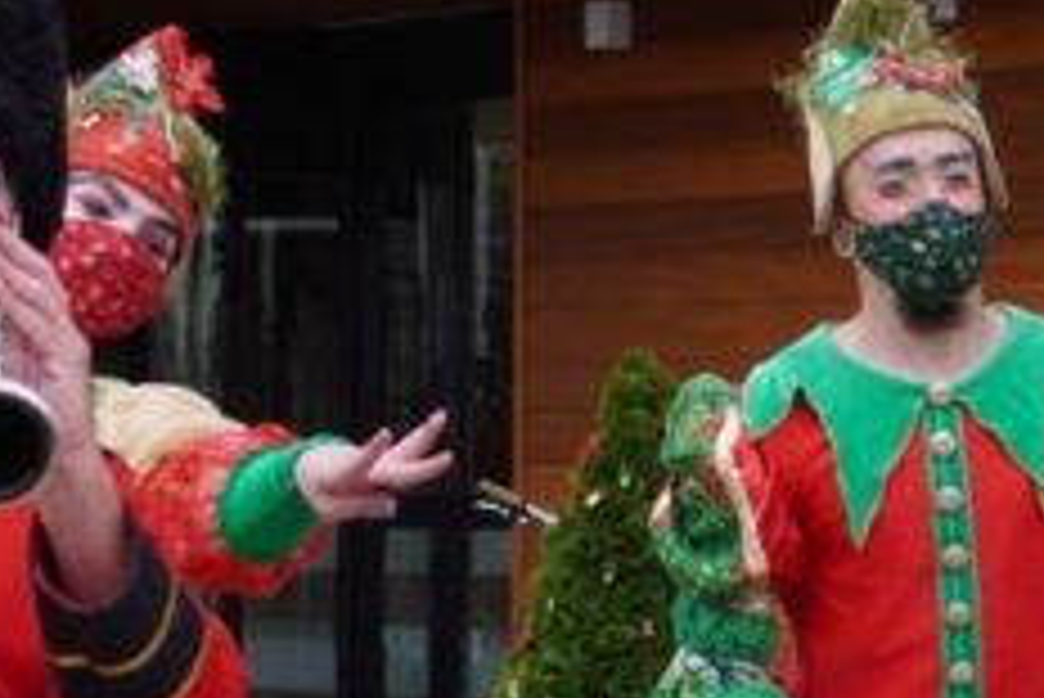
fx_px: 4324
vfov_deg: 9.2
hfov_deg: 13.2
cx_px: -387
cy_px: 527
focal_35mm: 149
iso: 100
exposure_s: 1/250
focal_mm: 30
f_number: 4
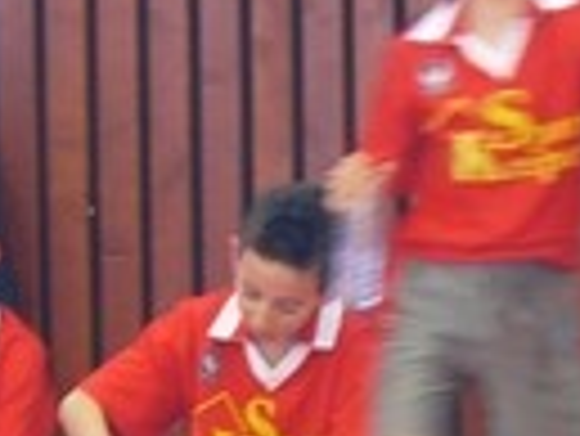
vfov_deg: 1.8
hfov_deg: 2.4
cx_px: 607
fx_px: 14004
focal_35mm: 835
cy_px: 285
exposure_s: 1/25
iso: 200
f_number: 3.3
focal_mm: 42.6
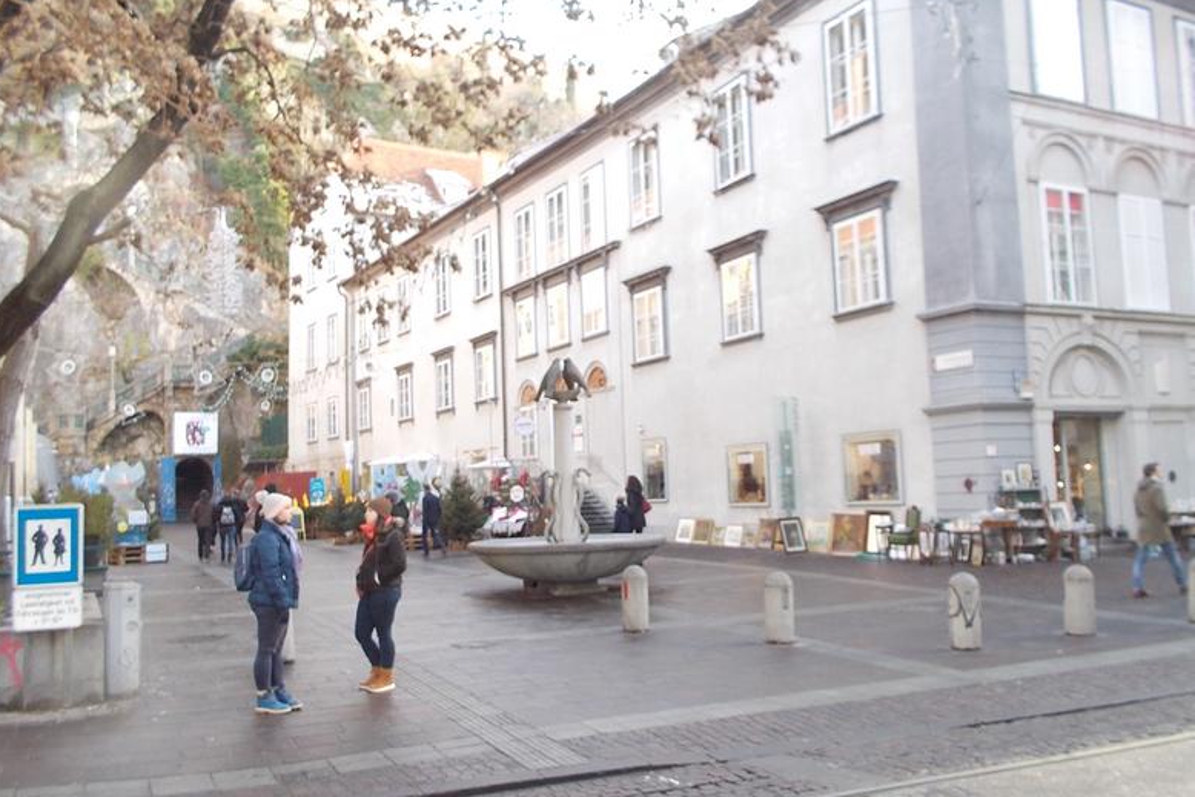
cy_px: 398
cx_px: 605
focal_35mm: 31
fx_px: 1029
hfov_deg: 60.3
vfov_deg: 42.3
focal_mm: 4.1
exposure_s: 1/25
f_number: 3.3
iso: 125
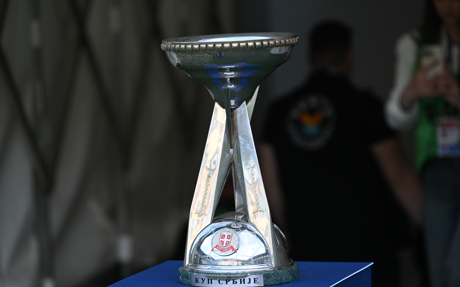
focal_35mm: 204
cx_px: 230
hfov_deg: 10.3
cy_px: 148
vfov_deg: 6.4
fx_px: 2557
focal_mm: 200
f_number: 4
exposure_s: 1/1000
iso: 1600
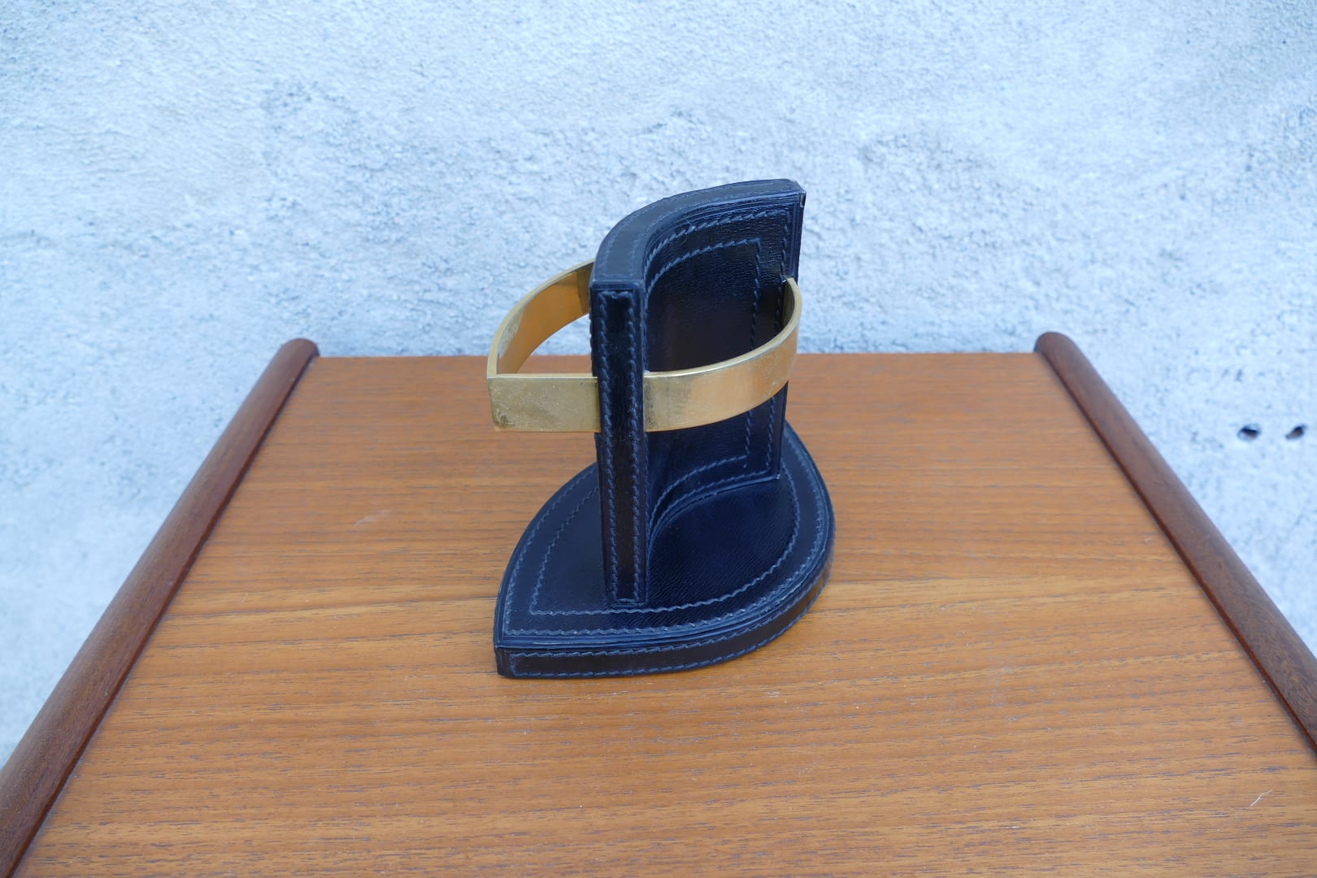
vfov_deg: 51.3
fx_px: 915
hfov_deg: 71.5
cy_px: 439
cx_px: 658
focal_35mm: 25
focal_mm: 9.12
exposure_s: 1/60
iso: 160
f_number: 2.8
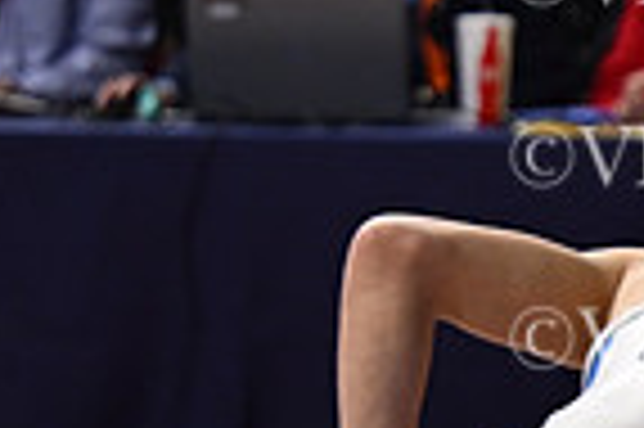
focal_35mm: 637
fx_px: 11382
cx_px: 1162
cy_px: 610
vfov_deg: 2.2
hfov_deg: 3.2
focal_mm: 105
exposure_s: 1/1000
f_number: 2.8
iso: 1100
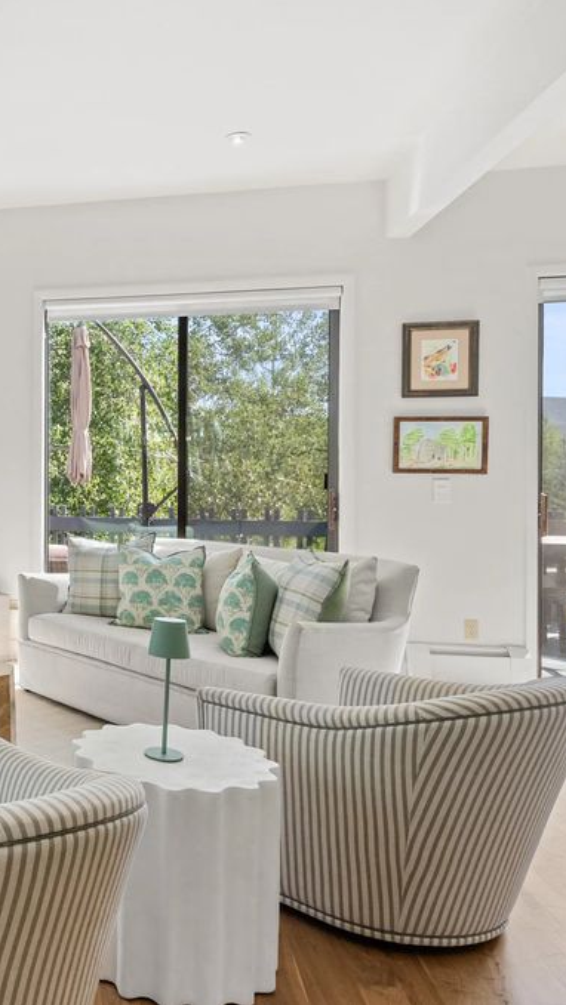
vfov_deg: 64.3
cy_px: 501
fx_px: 800
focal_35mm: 30
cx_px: -127
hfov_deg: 31.9
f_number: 7.1
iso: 640
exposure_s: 1/25
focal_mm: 19
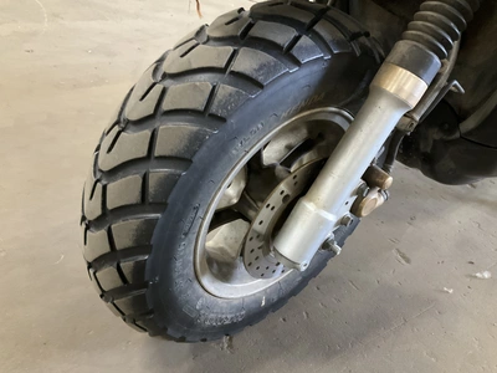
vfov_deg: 48.2
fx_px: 416
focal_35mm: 29
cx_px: 248
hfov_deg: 61.7
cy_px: 186
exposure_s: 1/40
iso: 320
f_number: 1.8
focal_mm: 3
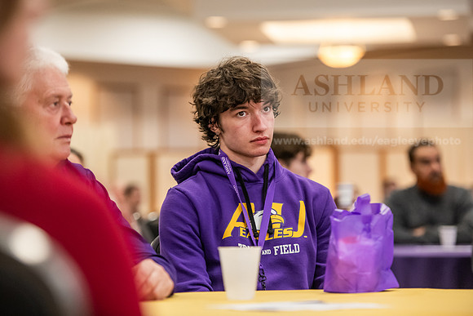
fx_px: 1603
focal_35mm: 122
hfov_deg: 16.8
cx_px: 236
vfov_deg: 11.2
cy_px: 158
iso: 3200
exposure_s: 1/200
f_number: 3.2
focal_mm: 122
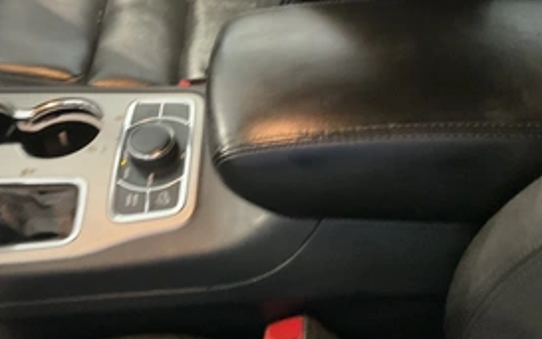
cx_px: 185
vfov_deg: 28.4
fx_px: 665
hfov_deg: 43.8
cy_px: 107
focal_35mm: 45
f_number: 1.8
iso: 500
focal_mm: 3
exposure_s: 1/30
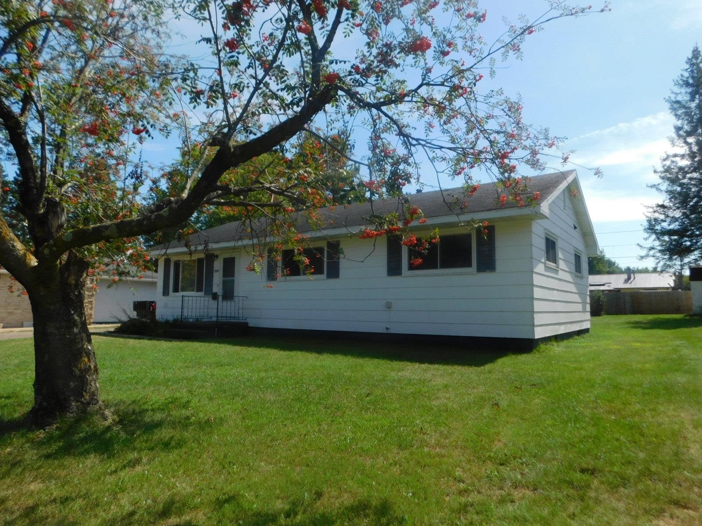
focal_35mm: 23
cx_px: 351
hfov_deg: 73.9
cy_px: 263
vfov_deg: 58.9
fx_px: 466
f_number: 3
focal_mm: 4
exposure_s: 1/1250
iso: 125
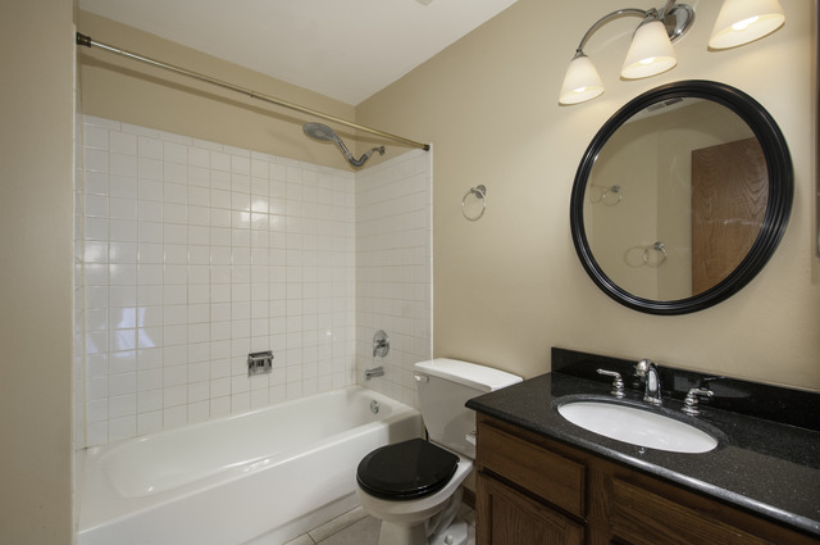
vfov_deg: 77.2
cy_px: 272
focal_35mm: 15
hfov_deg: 100.5
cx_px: 410
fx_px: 341
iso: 640
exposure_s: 1/250
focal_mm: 10
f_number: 9
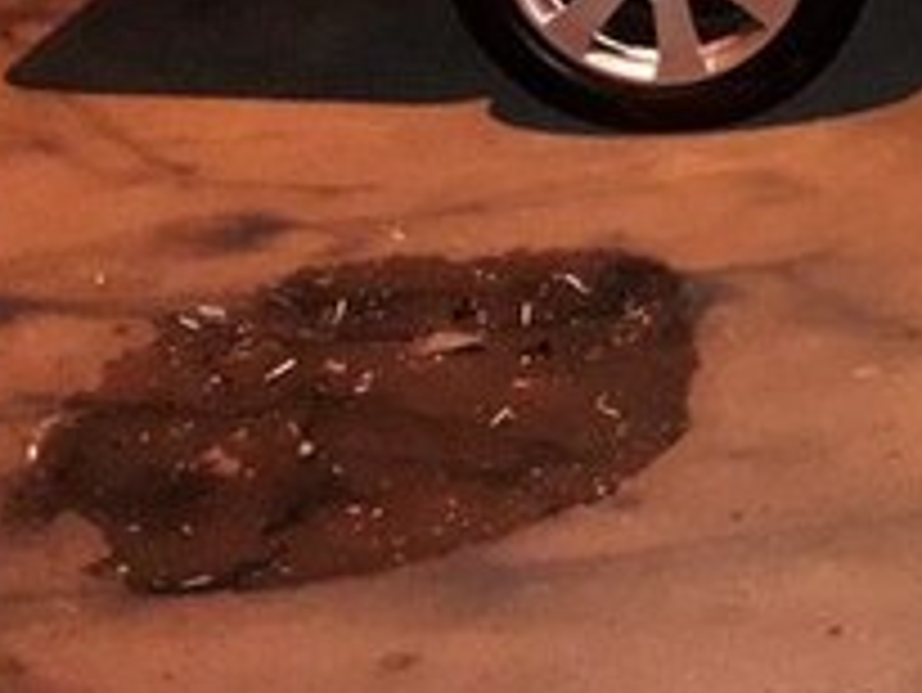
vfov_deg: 15.9
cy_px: -259
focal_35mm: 87
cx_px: 1421
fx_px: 2319
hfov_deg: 19.4
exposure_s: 1/25
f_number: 1.9
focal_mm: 3.6
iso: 400
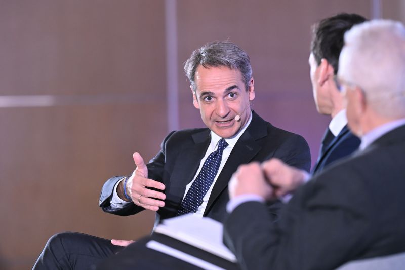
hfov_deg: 4.8
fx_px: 4836
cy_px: 135
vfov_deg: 3.2
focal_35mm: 430
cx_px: 202
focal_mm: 430
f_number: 6
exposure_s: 1/250
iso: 5000
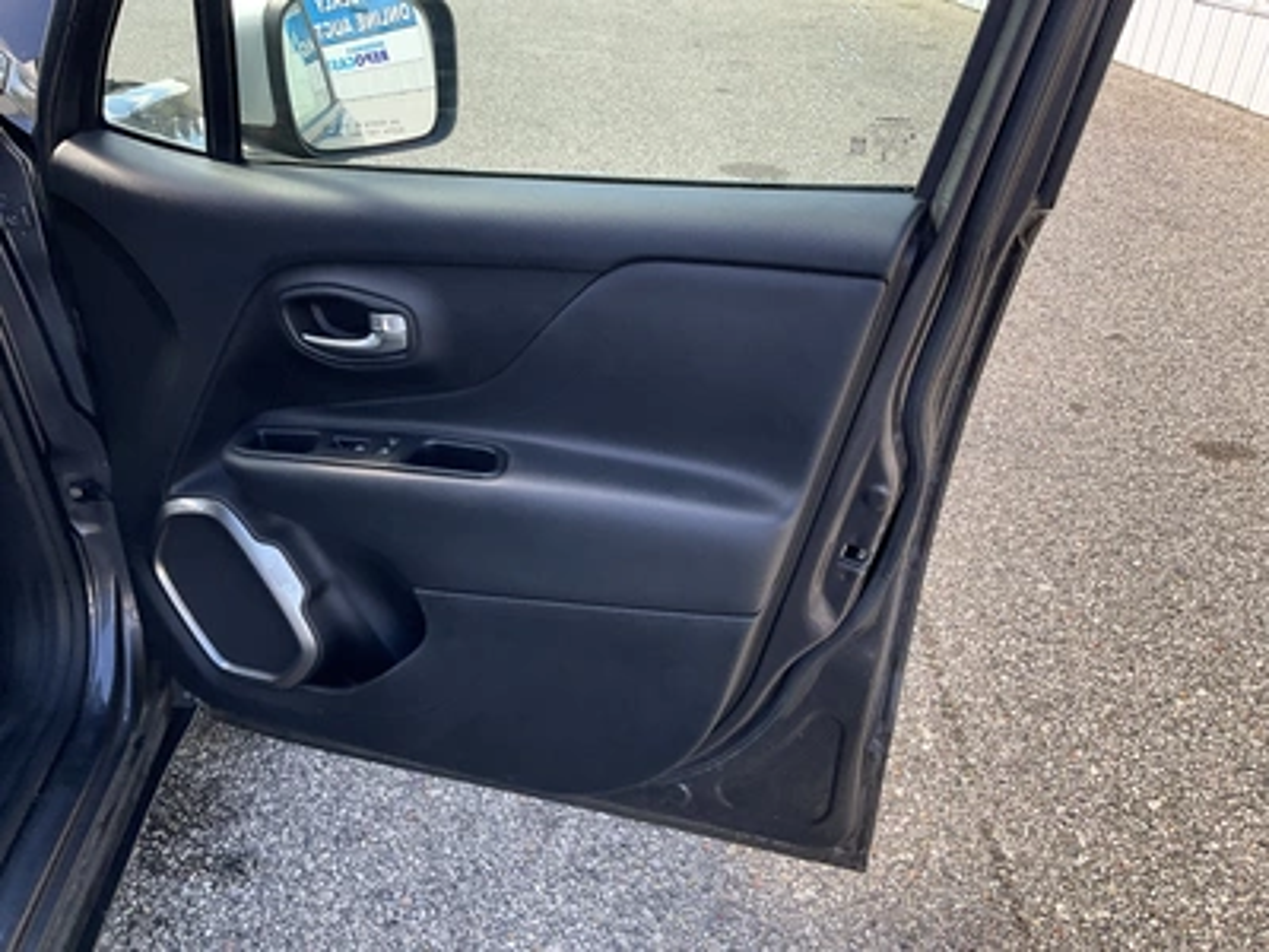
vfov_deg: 48.2
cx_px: 634
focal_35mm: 29
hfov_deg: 61.7
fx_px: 1063
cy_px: 476
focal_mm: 3
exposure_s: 1/170
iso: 20
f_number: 1.8
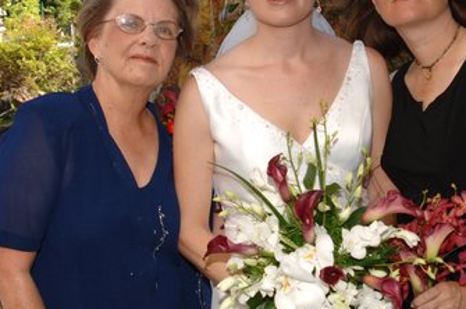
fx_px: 1111
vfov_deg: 15.8
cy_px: 164
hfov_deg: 23.6
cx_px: 287
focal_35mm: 86
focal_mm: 30
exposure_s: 1/250
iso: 400
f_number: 7.6
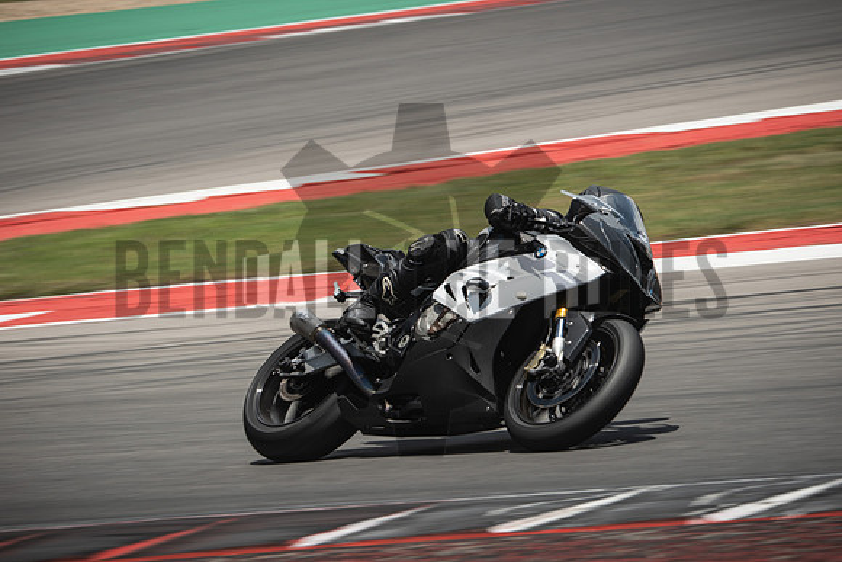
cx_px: 421
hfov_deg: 6.9
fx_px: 7018
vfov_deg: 4.6
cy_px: 281
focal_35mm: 300
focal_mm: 200
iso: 125
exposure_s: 1/200
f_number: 9
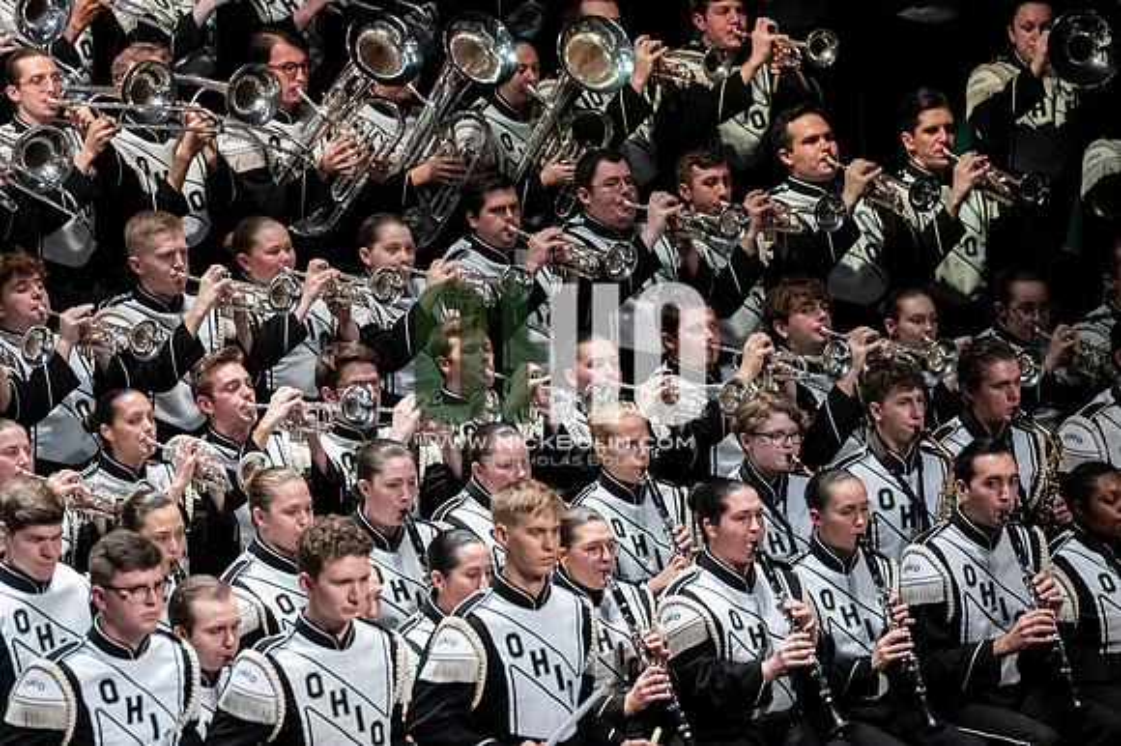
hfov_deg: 6.9
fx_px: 9336
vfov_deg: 4.6
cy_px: 373
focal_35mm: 300
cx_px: 560
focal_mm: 200
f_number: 4
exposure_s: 1/500
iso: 3200
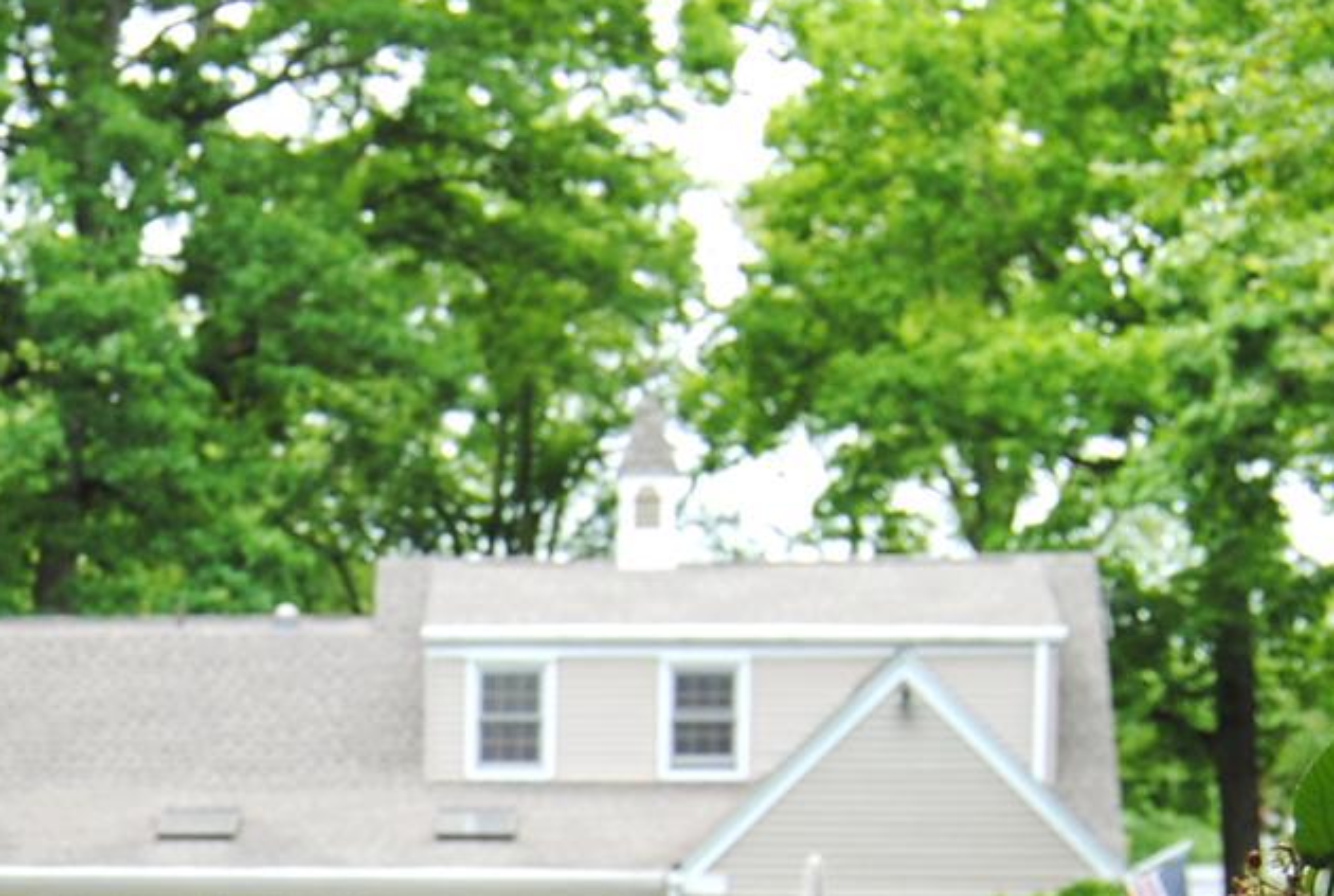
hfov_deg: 16.7
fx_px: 4345
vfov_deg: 11.3
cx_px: -280
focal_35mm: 117
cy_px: 1381
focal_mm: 24
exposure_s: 1/125
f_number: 5.6
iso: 110
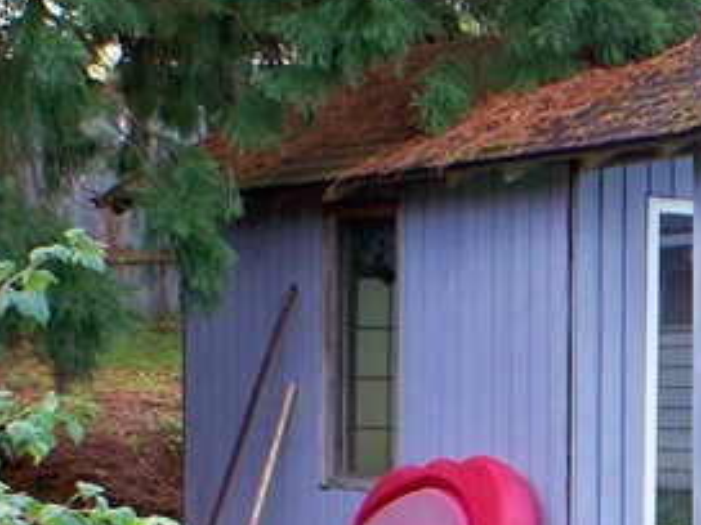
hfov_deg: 14.5
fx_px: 2673
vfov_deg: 11.2
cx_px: 817
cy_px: 476
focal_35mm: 132
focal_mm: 7.54
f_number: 2.8
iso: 100
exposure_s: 1/160
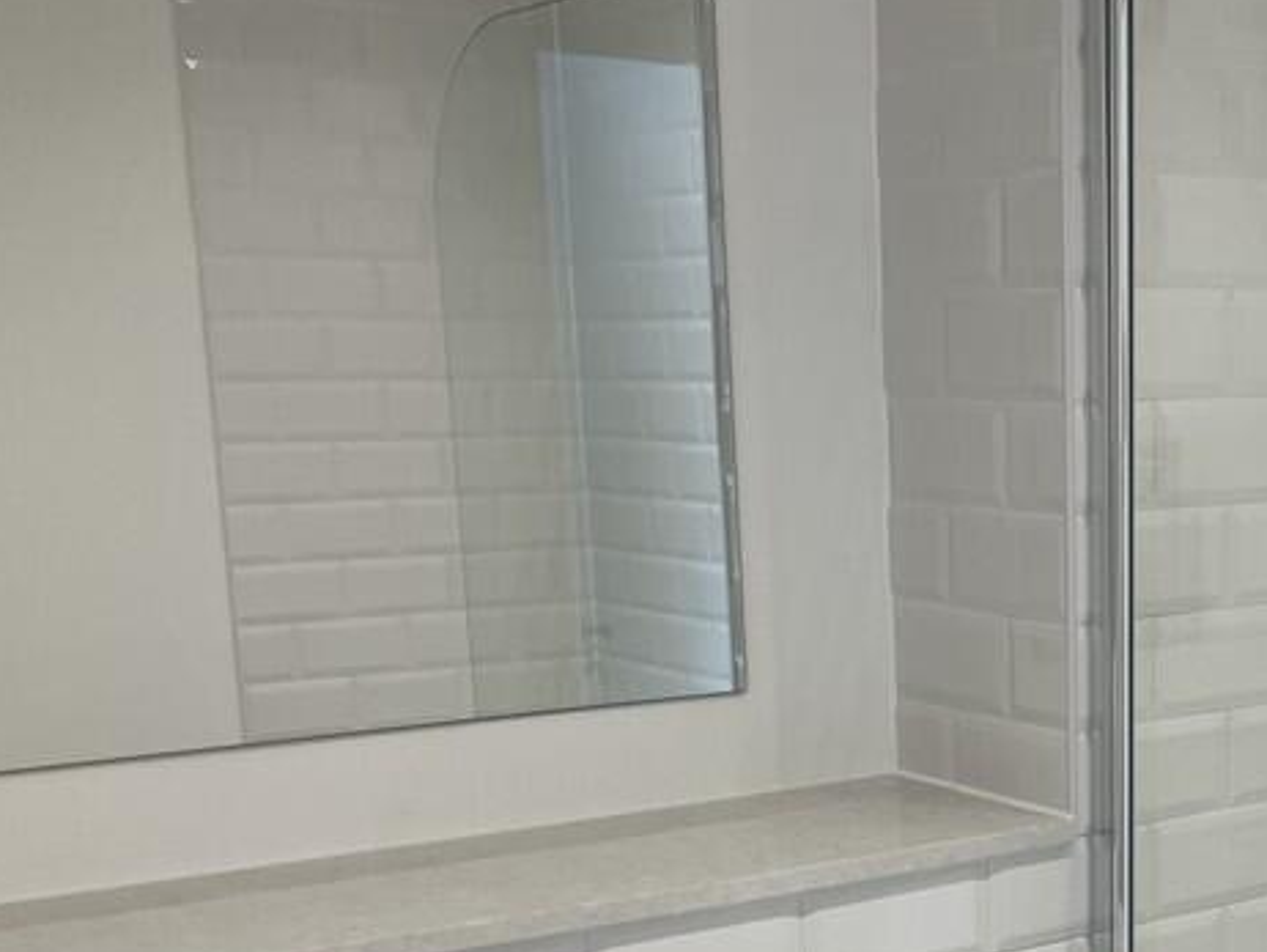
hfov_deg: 29.9
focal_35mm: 62
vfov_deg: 22.9
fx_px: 2270
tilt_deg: -12.9
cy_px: 903
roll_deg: +0.6
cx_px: 1124
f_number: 1.8
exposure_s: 1/100
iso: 64
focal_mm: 3.99
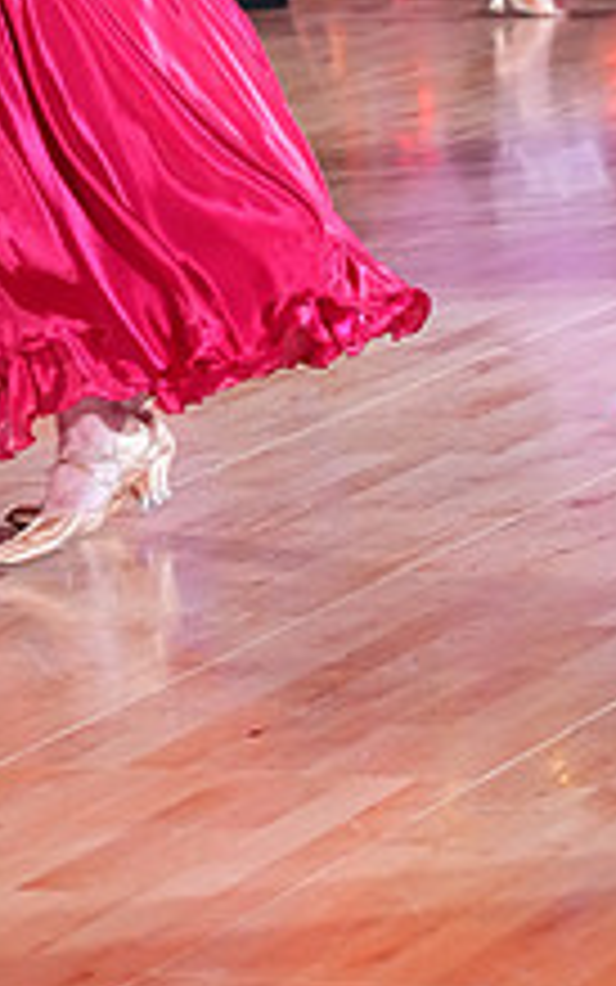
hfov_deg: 4.6
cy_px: -212
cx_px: 137
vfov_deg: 7.4
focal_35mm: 283
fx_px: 7597
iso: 5000
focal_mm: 105
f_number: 4
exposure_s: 1/400
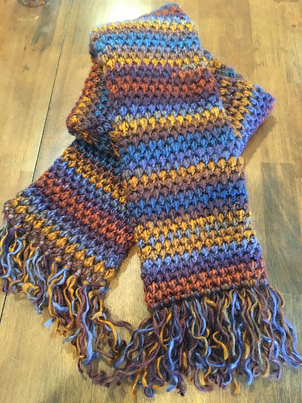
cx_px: 151
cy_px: 202
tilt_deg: -66.6
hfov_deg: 48.2
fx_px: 337
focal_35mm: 29
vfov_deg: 61.7
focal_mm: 4.15
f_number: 2.2
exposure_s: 1/15
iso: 400
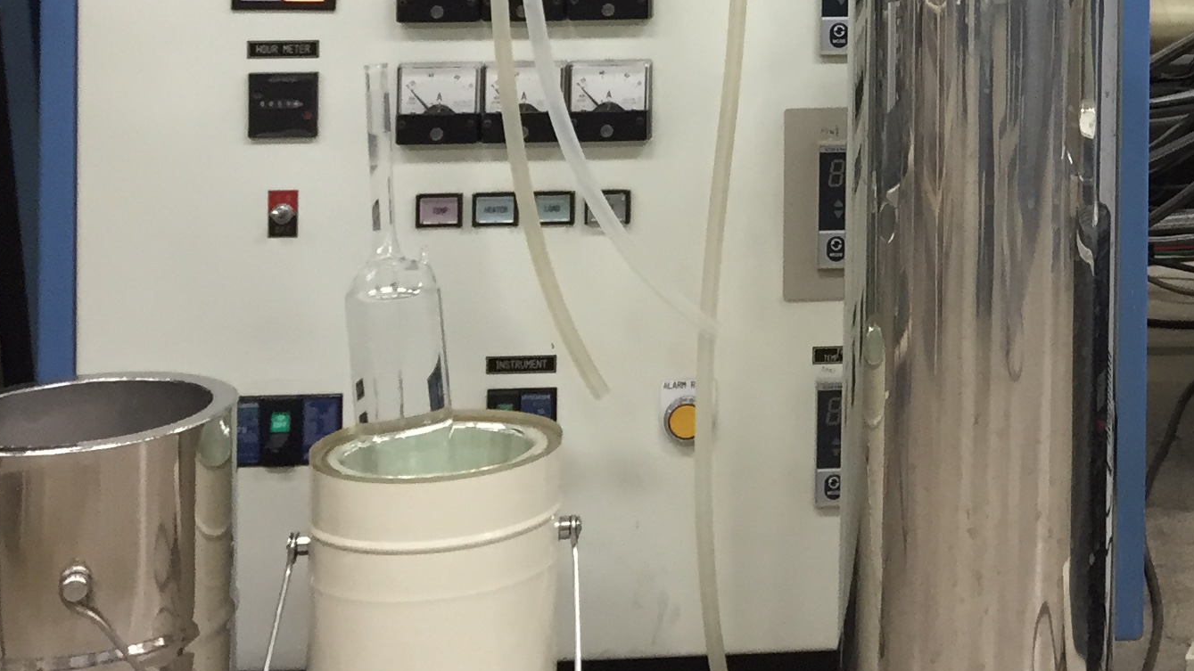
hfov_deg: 25.2
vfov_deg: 14.8
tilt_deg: -1.3
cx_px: 1371
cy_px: -280
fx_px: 2438
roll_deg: -0.4
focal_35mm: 77
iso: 80
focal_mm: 4.15
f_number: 2.2
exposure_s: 1/33
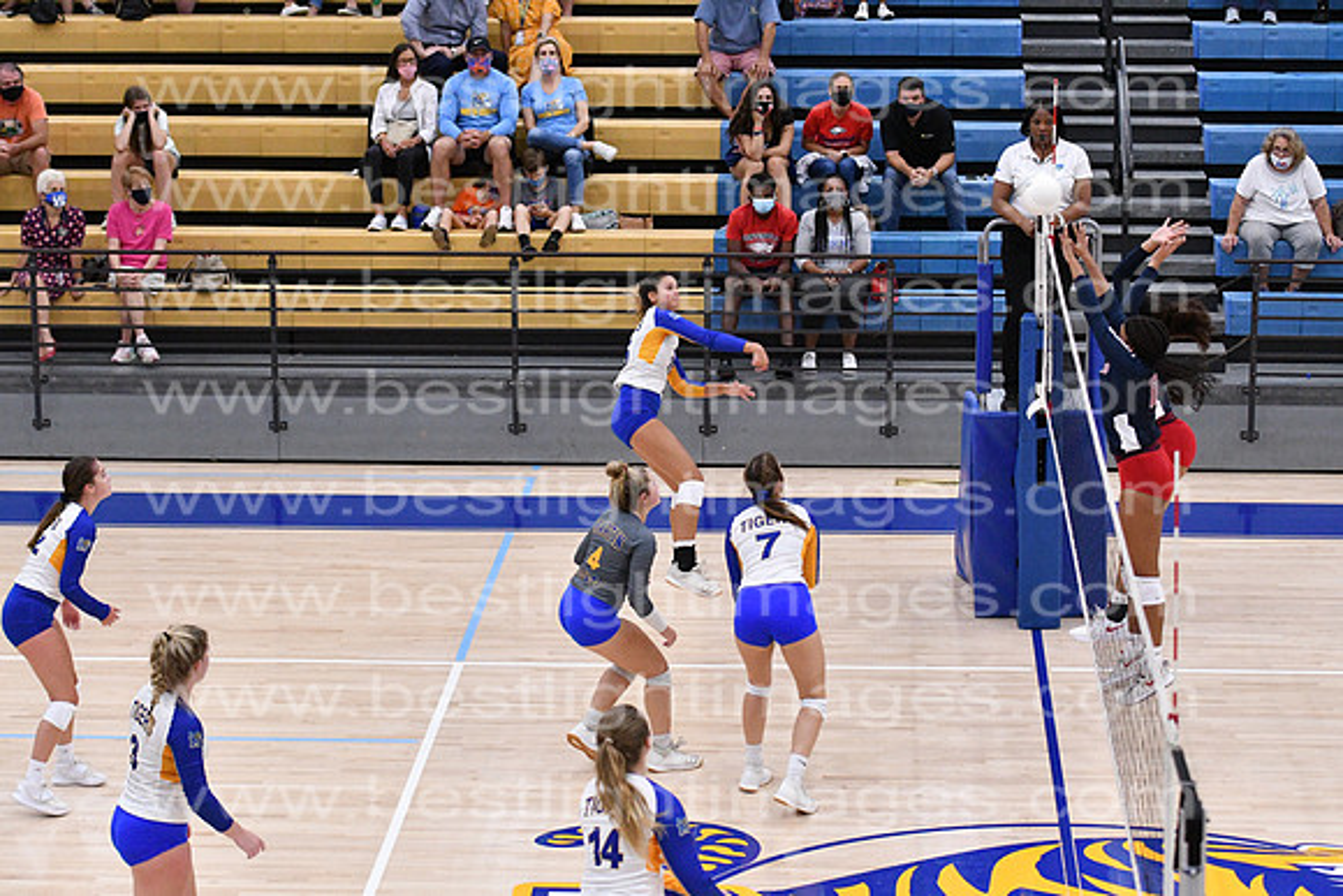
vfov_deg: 13.0
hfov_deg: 19.5
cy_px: 448
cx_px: 672
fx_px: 3918
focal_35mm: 105
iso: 6400
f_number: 3.2
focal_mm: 70
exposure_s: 1/1000
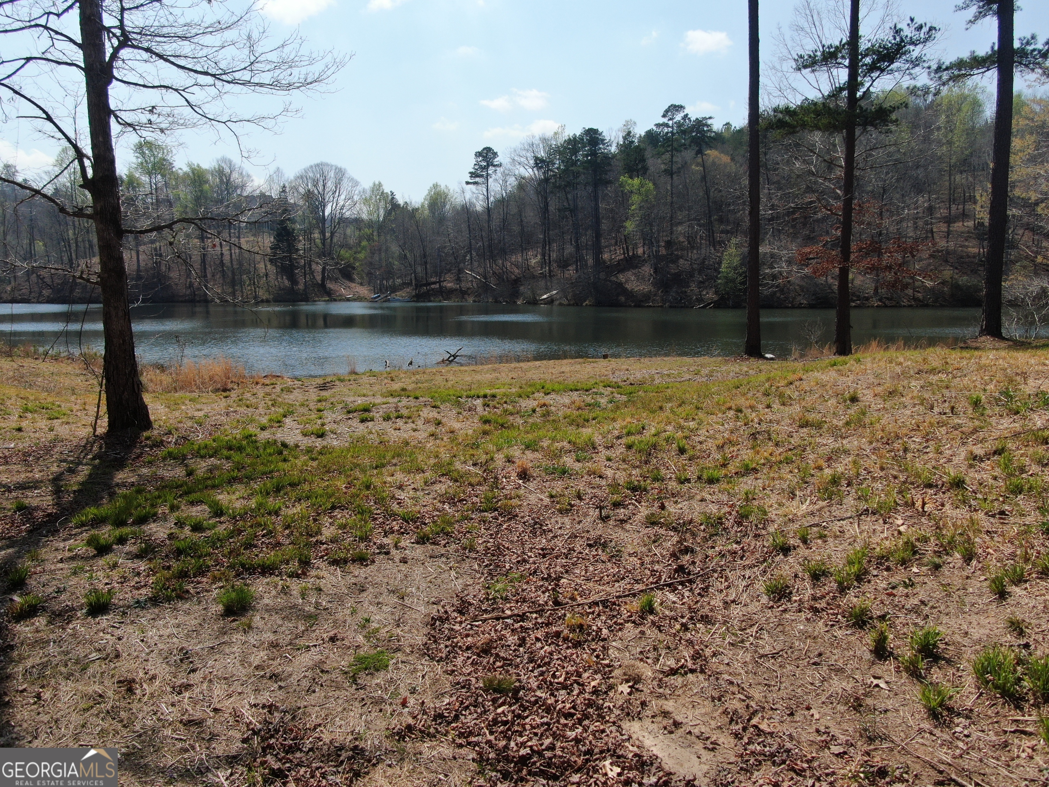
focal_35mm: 24
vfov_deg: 56.8
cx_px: 524
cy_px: 394
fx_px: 727
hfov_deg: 71.6
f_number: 2.8
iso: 100
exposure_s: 1/1600
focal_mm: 4.39
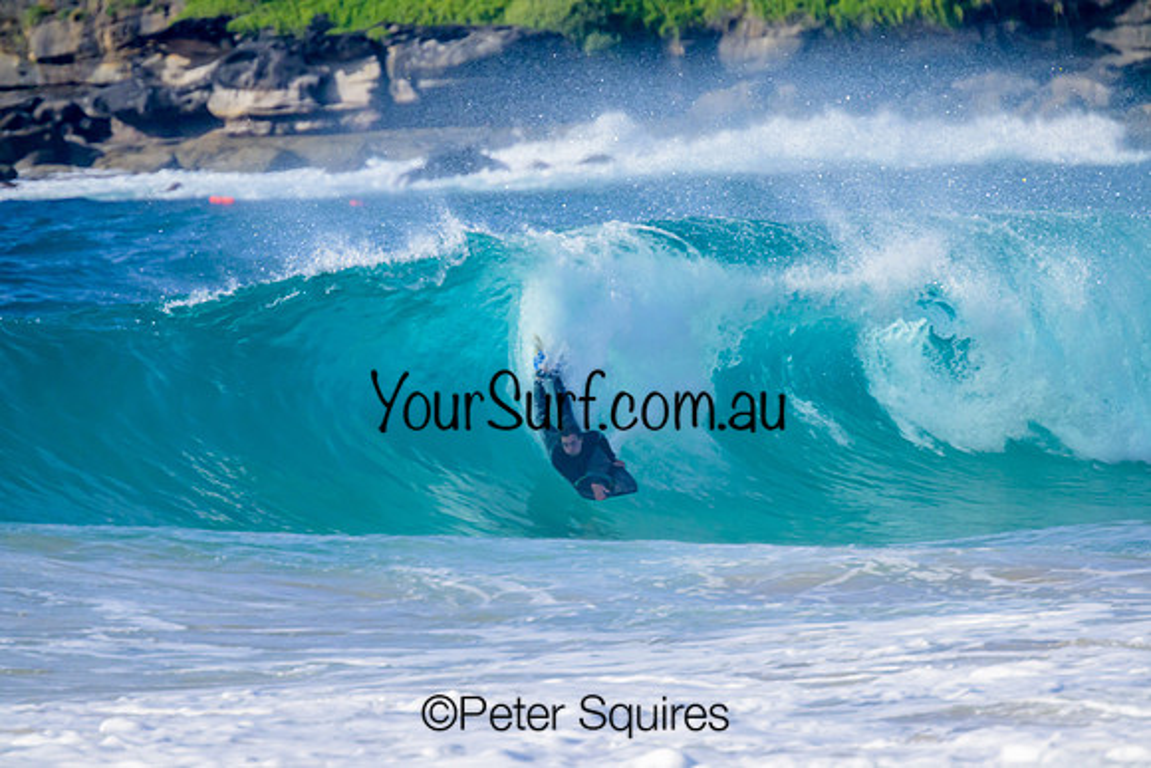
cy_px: 384
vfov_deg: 1.7
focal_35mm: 800
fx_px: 25583
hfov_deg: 2.6
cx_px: 576
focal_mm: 800
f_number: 11
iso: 1100
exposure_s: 1/2000
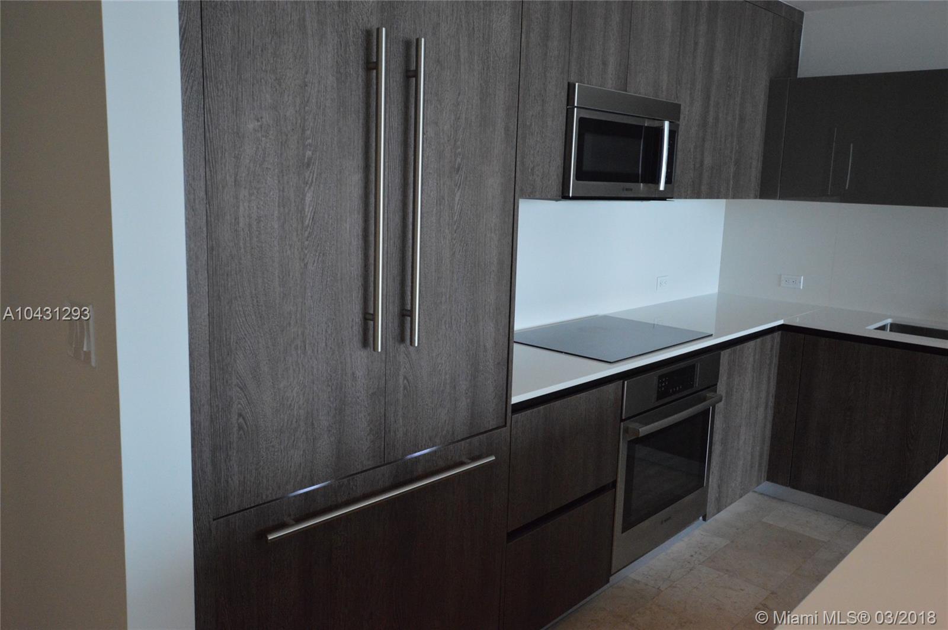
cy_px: 315
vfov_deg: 43.5
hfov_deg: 62.0
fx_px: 789
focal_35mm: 30
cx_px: 474
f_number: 3.5
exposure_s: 1/500
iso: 3200
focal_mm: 20
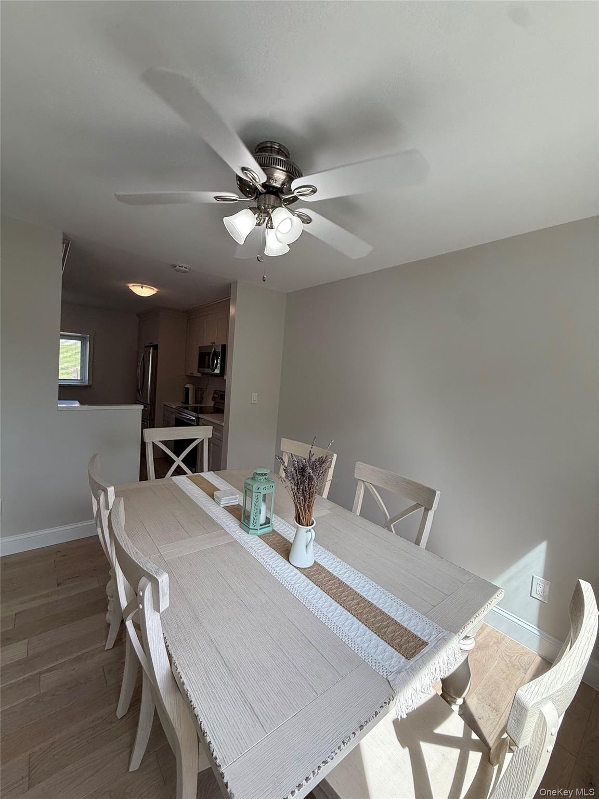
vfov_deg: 102.1
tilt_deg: -3.1
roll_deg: -4.5
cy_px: 400
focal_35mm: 14
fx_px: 323
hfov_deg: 85.7
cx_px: 300
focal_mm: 2.22
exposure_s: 1/258
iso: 64
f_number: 2.2
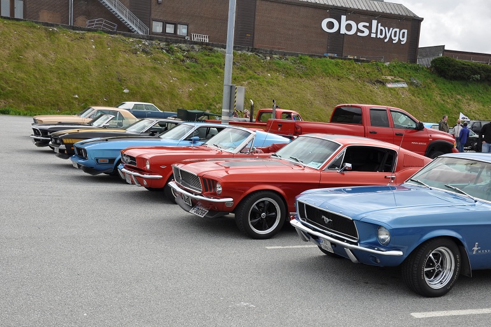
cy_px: 164
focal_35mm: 48
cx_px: 246
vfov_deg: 28.0
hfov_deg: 41.2
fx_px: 654
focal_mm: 32
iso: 200
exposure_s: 1/125
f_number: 11
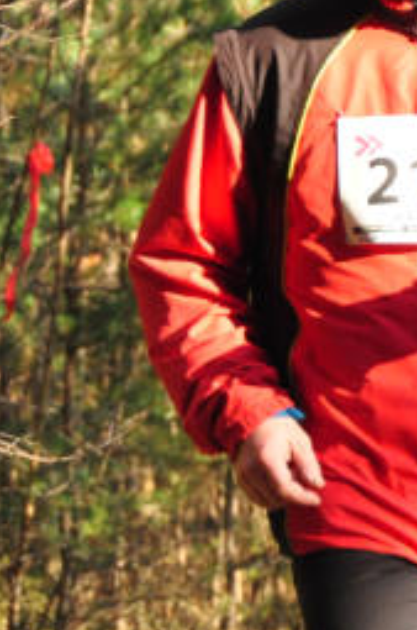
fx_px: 8610
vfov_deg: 4.2
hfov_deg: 2.8
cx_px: 428
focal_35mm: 494
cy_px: 603
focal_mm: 105
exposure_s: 1/800
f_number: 5.6
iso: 1600
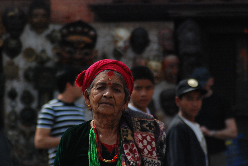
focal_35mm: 300
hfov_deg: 6.9
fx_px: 2069
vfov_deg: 4.6
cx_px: 124
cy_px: 83
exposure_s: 1/2500
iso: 1000
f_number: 6.3
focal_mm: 200
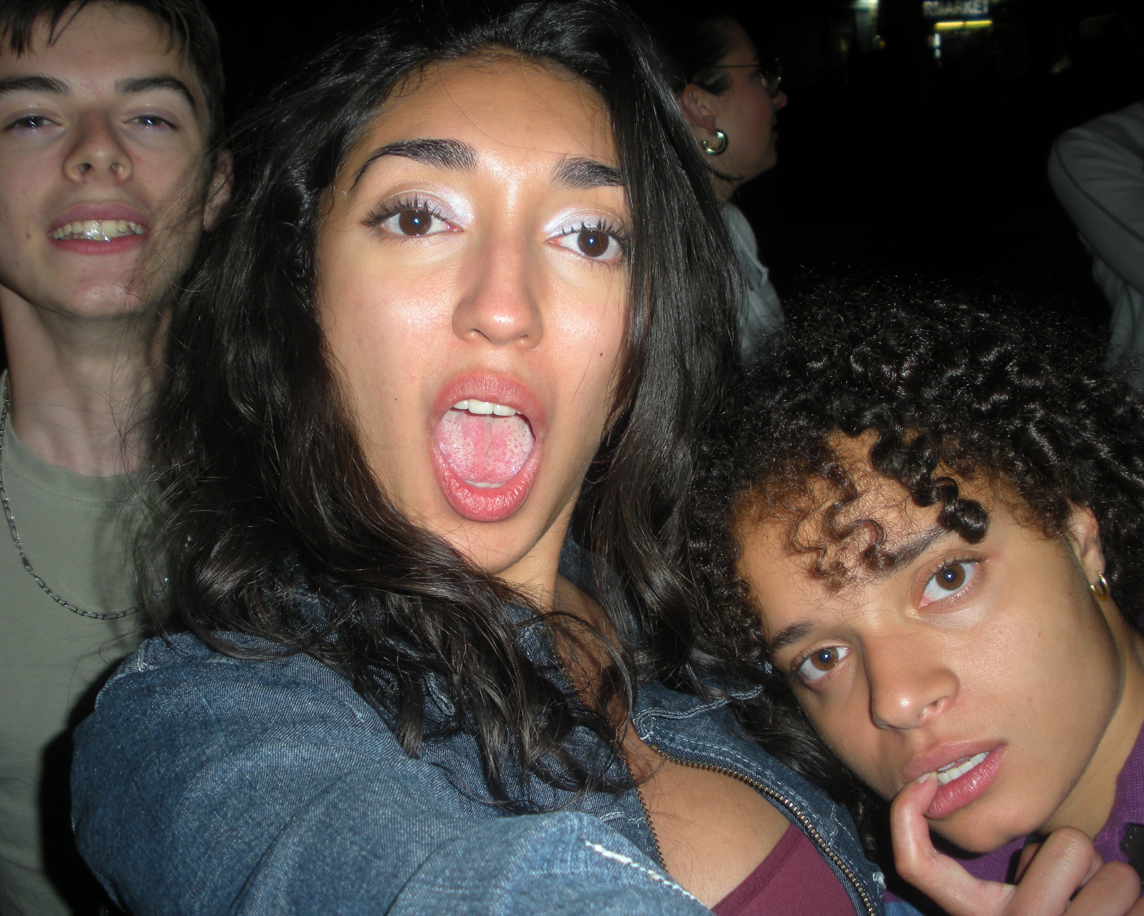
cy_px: 454
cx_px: 612
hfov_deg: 47.9
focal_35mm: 38
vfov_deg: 39.2
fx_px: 1287
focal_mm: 6.3
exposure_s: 1/60
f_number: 3.5
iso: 64
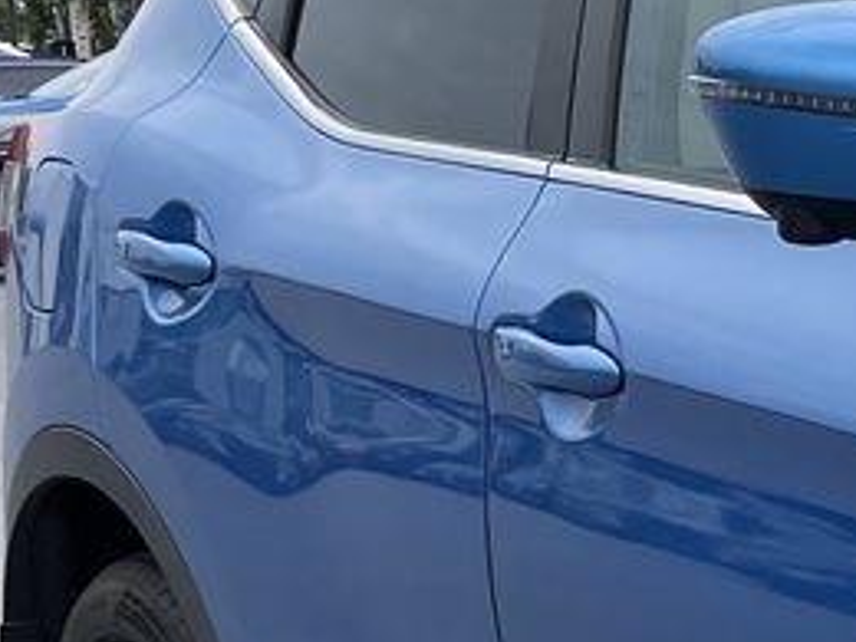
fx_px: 3561
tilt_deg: -12.2
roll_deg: +0.6
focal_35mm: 144
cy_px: 922
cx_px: 2117
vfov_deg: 10.0
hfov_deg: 11.2
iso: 32
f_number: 1.6
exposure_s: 1/711
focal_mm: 4.2
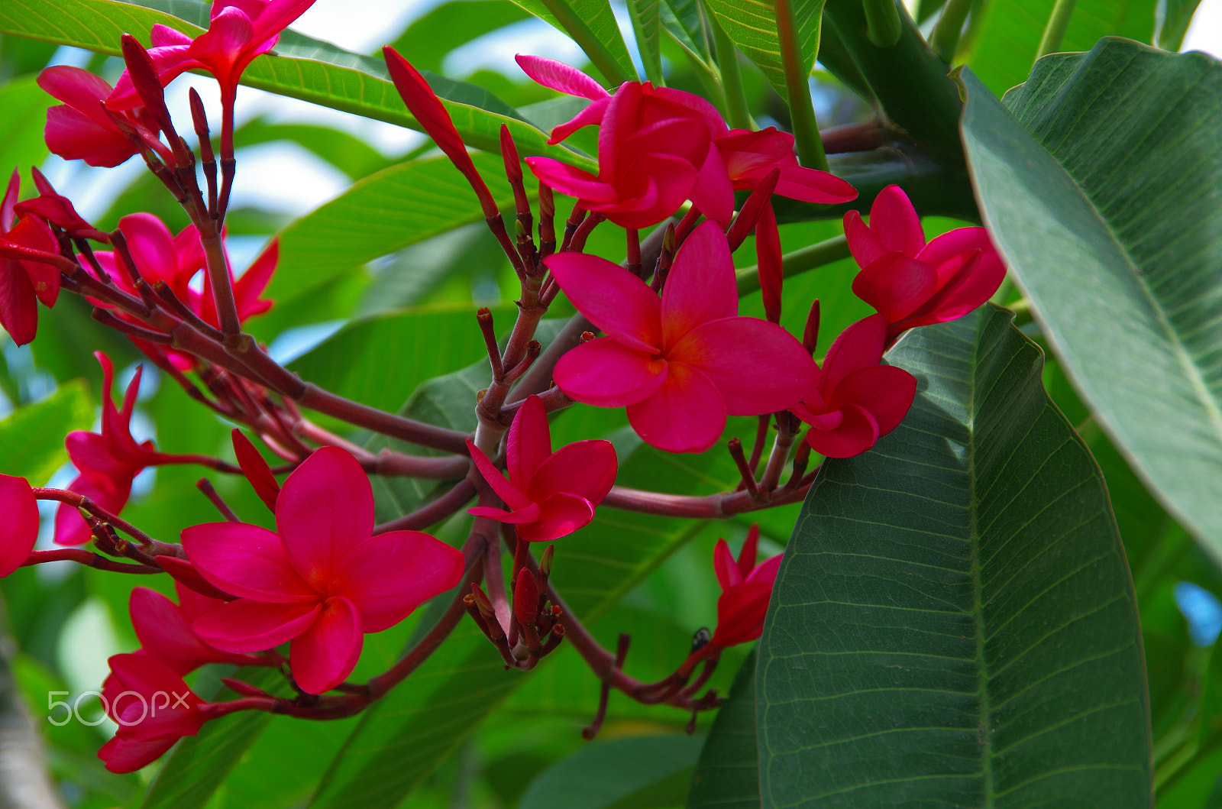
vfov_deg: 13.4
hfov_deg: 20.1
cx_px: 611
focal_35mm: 102
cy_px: 404
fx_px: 3454
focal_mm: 68
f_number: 5.6
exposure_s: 1/125
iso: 80
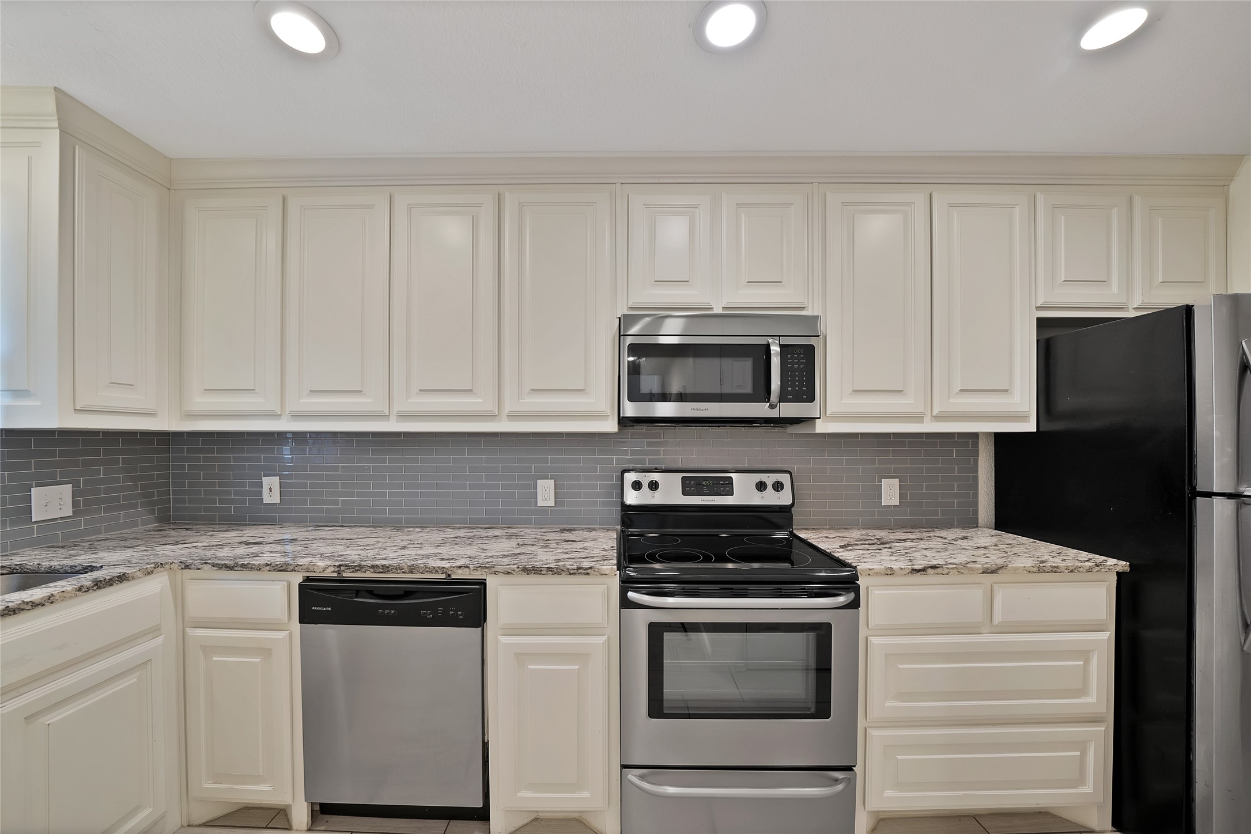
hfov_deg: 112.6
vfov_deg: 90.0
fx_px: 417
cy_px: 417
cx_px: 626
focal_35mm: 12
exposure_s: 1/5
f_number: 9
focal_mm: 12
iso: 640
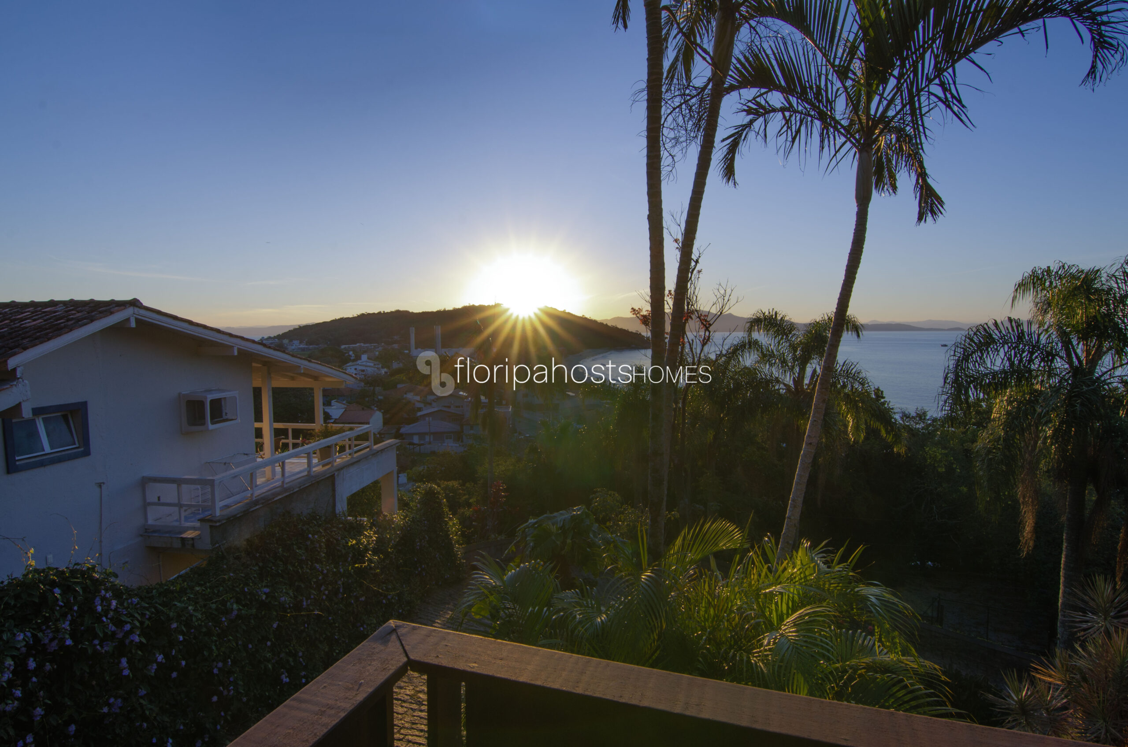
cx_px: 564
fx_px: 610
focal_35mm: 20
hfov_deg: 85.5
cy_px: 374
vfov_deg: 63.0
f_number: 13
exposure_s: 1/30
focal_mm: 13
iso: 100
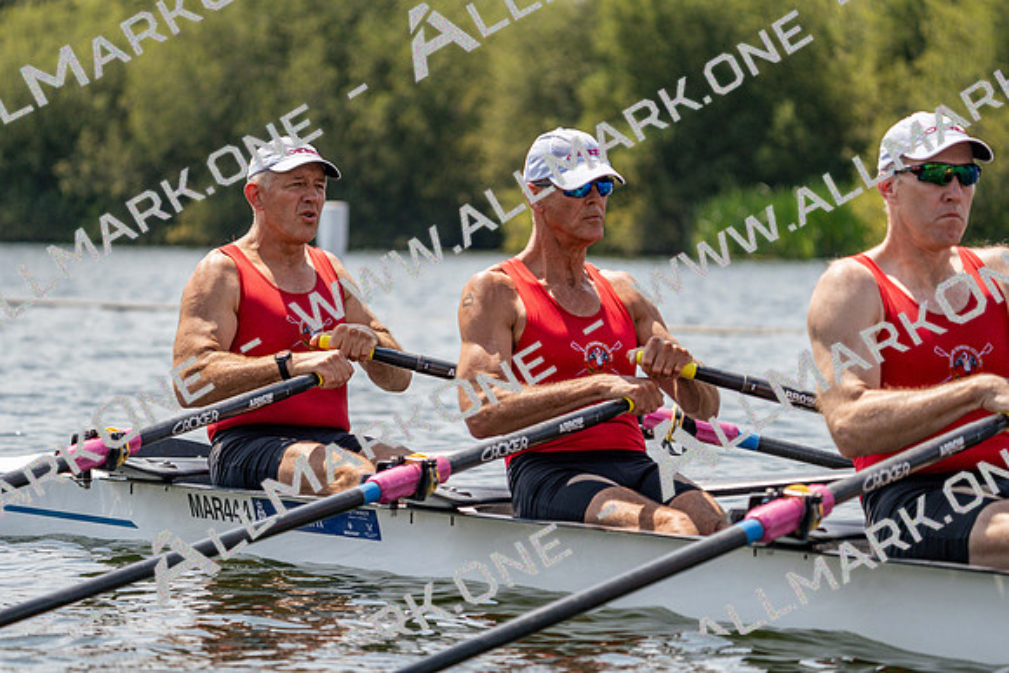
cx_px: 504
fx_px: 5607
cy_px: 336
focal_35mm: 200
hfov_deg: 10.3
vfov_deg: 6.9
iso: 200
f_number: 5.6
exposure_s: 1/1600
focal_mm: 200
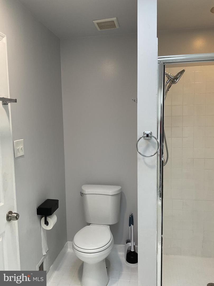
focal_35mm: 29
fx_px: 239
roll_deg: +1.8
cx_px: 107
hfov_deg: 48.2
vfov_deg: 61.7
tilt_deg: -5.1
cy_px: 143
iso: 40
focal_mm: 3
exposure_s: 1/60
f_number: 1.8
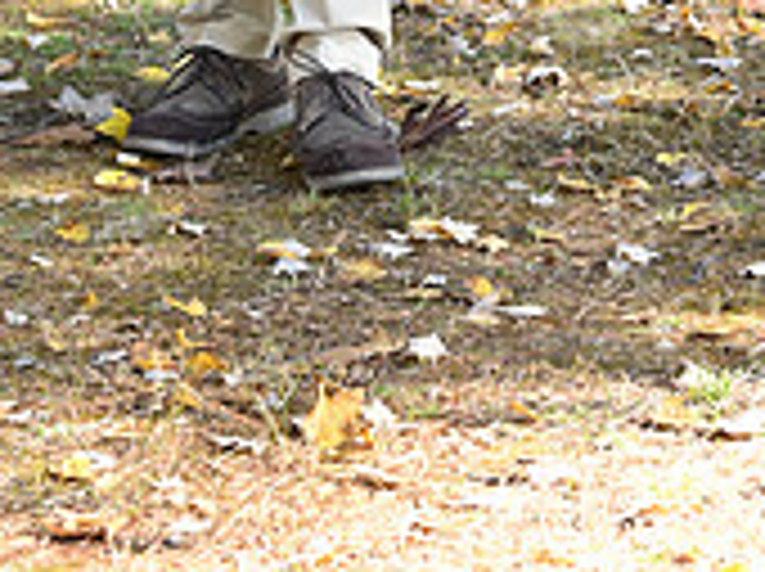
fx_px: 6157
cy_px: -725
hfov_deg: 7.1
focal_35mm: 279
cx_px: -7
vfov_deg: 5.2
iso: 320
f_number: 5.6
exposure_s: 1/160
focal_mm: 85
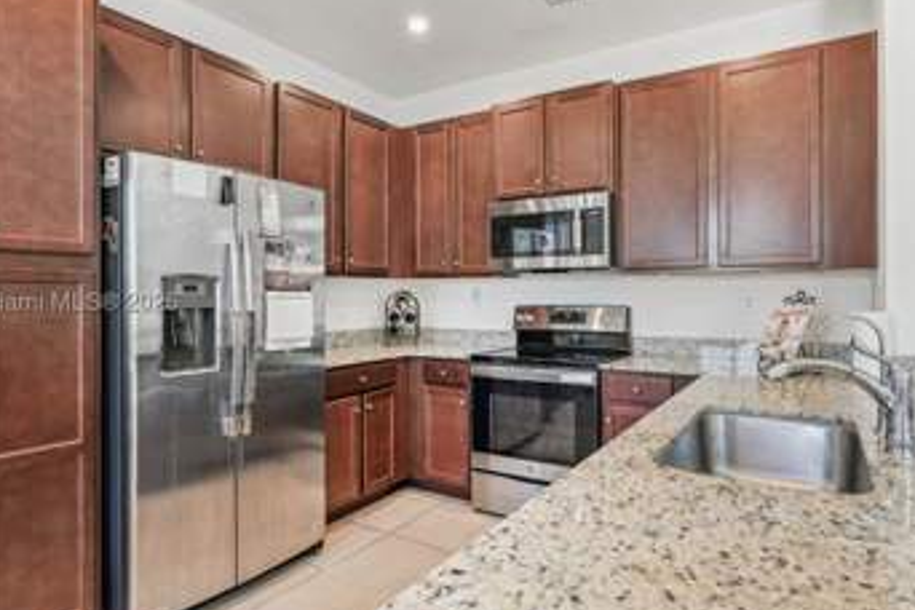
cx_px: 460
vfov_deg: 59.5
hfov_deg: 81.2
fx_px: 534
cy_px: 305
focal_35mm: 21
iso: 400
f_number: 8
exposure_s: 1/13
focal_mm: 15
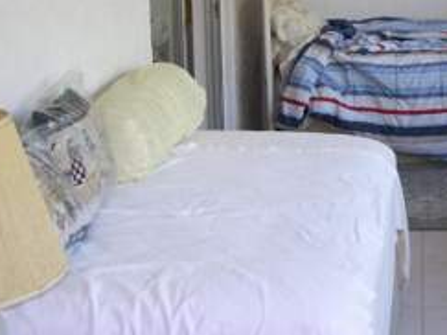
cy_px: 63
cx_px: 383
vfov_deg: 19.4
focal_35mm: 75
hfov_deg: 25.4
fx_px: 968
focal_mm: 8
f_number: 2.8
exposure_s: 1/44.9
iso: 100
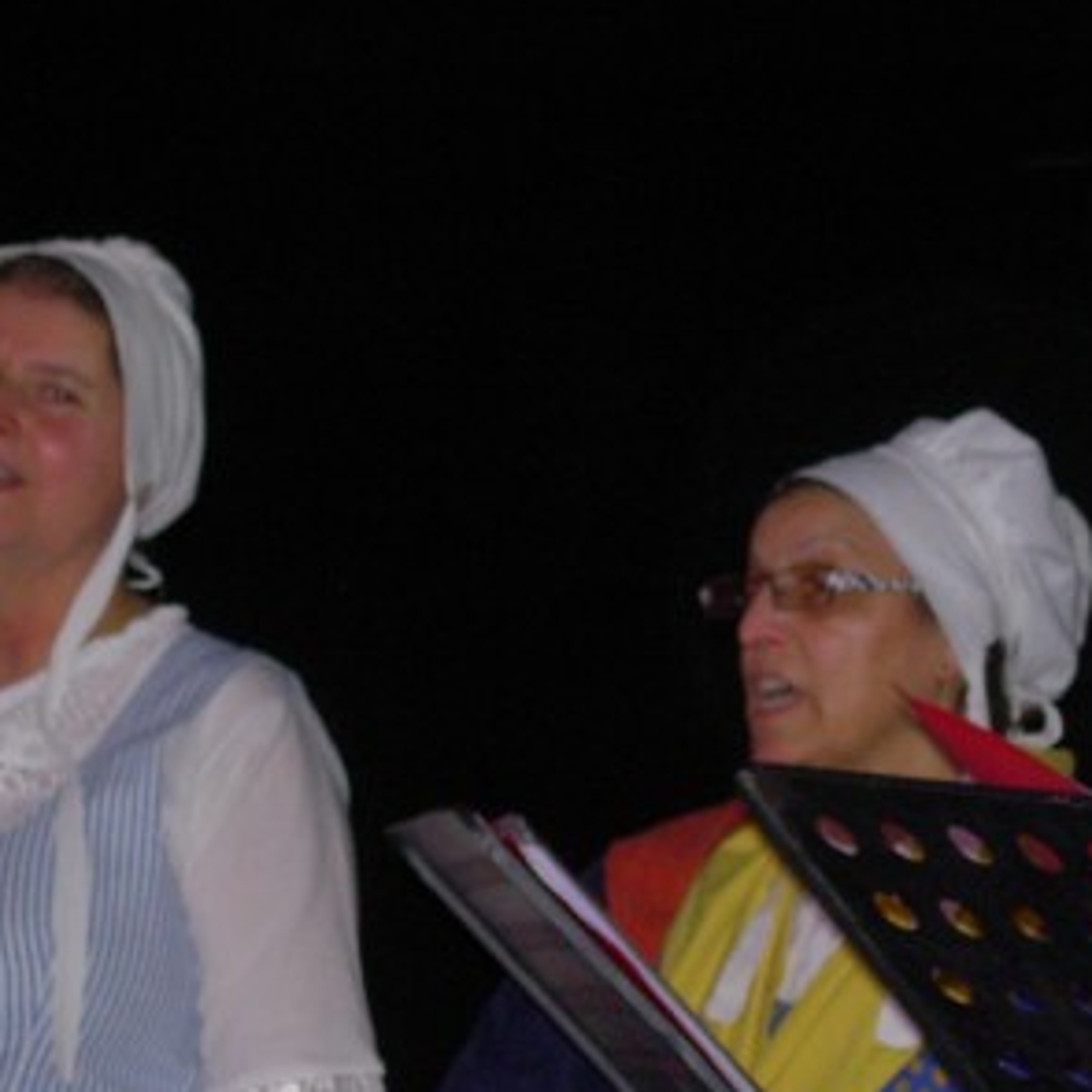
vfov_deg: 8.1
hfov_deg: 8.1
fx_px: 7745
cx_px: 674
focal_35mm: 217
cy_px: 655
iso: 200
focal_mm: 23.4
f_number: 4.9
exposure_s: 1/161
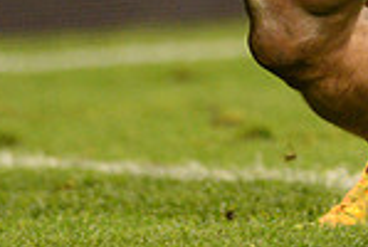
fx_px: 11922
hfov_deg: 1.8
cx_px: 284
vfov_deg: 1.2
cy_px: -221
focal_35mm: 1164
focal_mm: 300
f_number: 2.8
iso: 4500
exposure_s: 1/1250
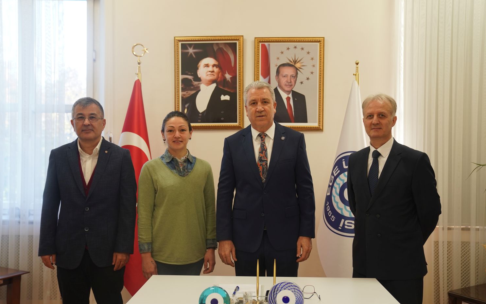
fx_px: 477
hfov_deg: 54.0
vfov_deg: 35.3
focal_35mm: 36
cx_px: 243
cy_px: 163
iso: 800
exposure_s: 1/100
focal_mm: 35
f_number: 3.2
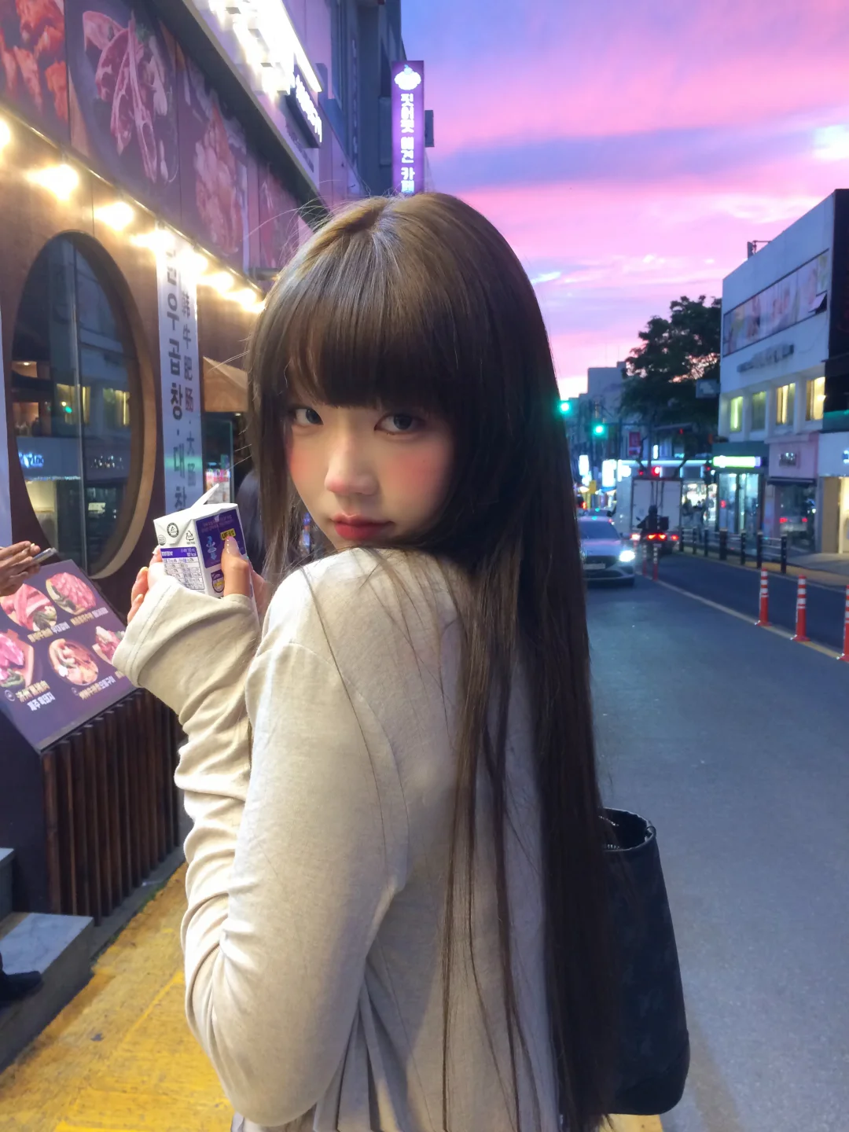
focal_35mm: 29
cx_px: 424
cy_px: 566
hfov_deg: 48.2
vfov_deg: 61.7
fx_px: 948
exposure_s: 1/30
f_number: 2.2
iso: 100
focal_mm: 4.15
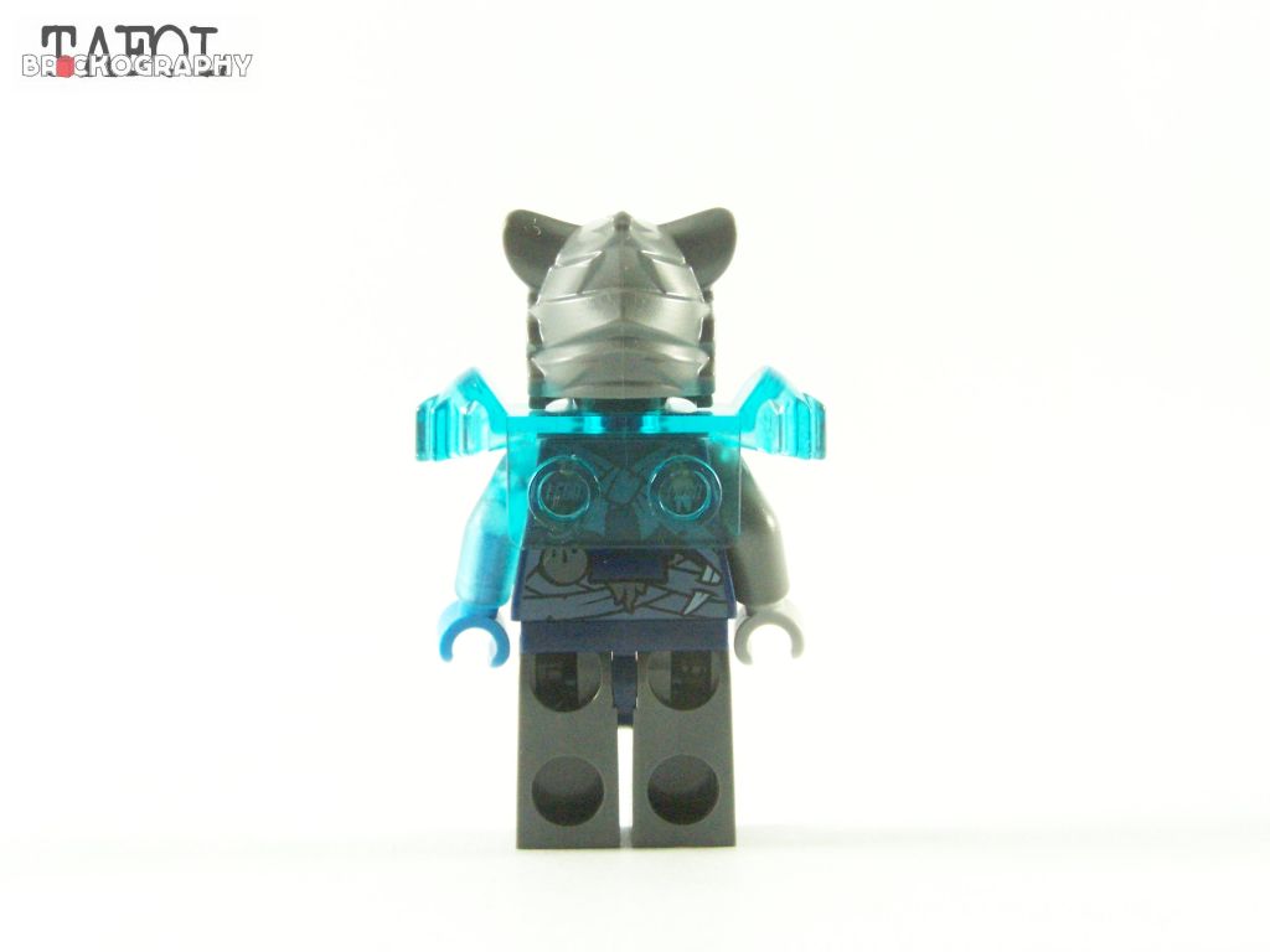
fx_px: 2531
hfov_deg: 28.2
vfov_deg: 21.3
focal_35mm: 69
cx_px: 635
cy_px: 476
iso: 400
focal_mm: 11.5
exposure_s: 1/60
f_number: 4
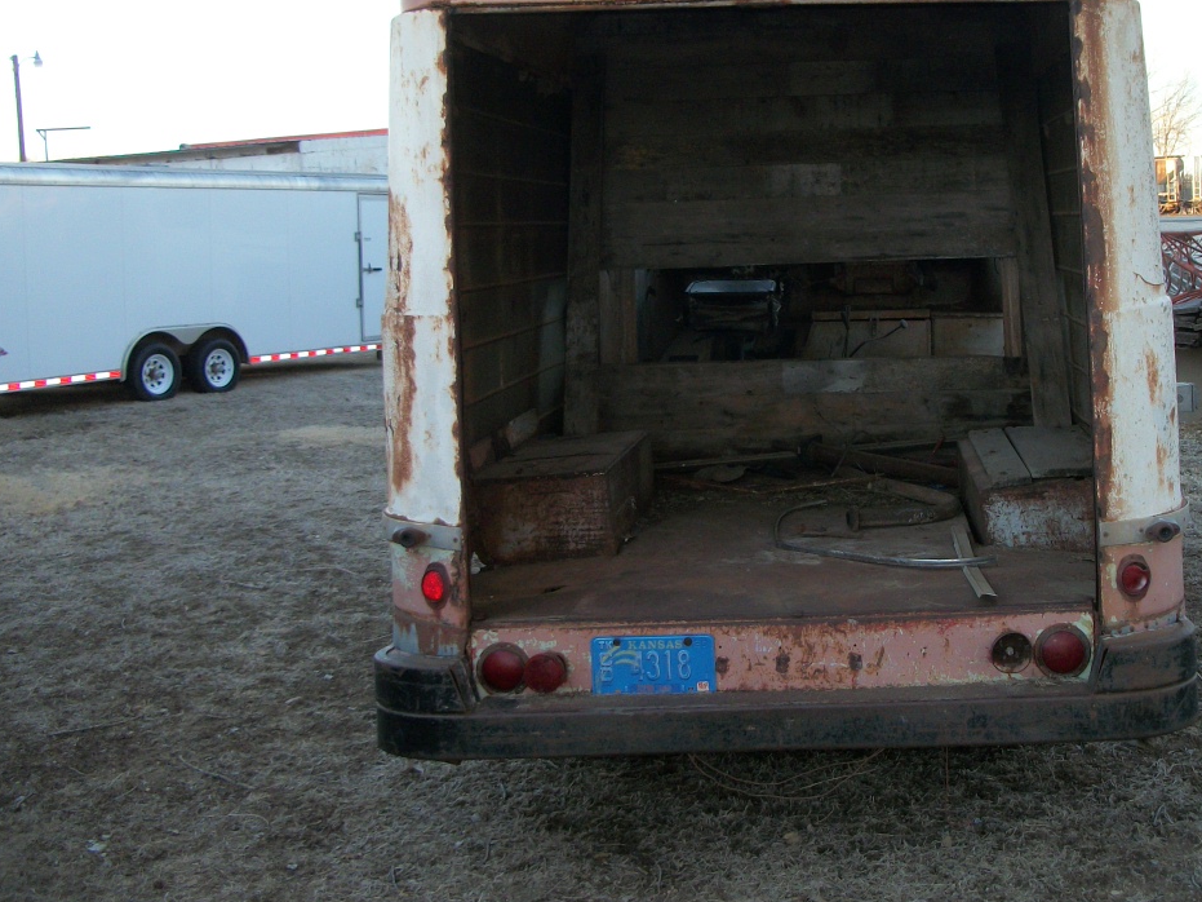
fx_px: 1528
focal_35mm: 44
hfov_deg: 42.5
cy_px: 377
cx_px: 781
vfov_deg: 32.8
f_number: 2.9
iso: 80
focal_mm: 5.7
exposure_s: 1/100
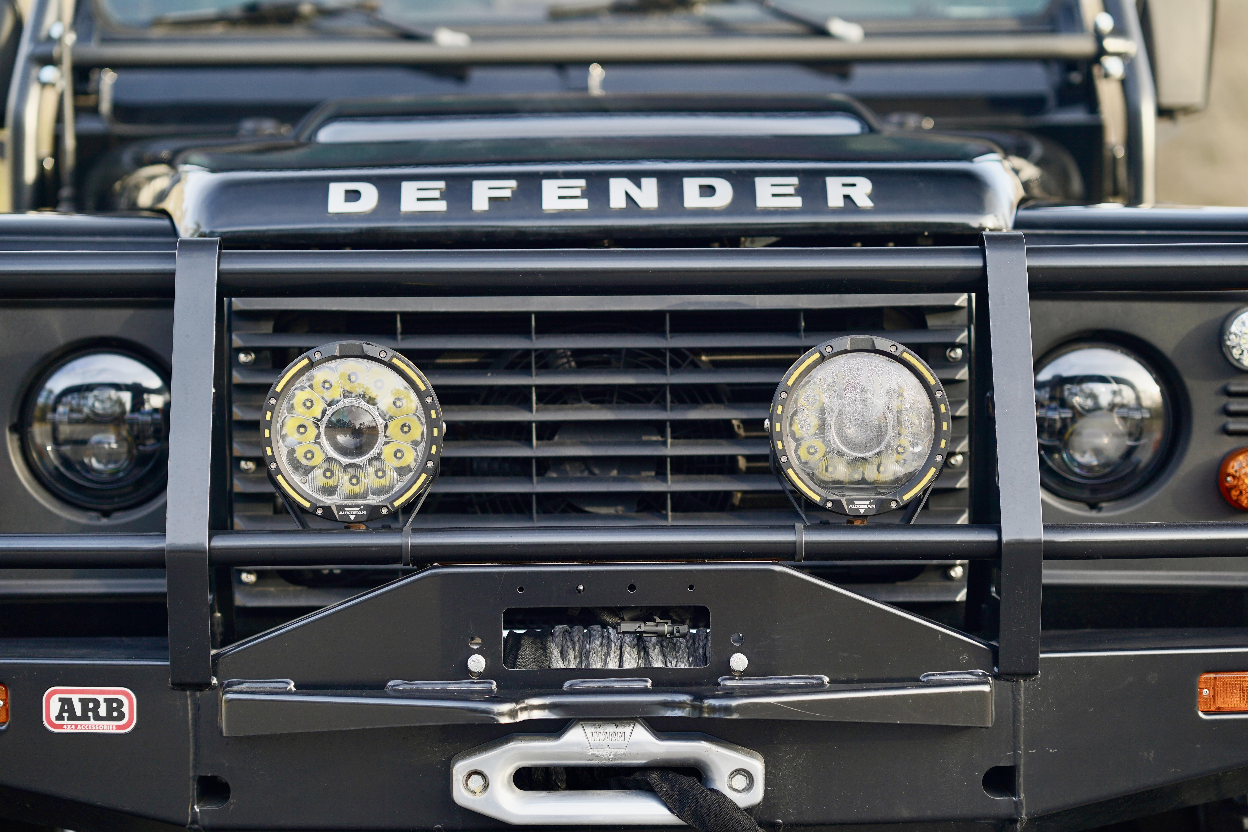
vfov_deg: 16.1
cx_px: 624
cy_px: 416
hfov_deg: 23.9
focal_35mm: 85
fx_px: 2947
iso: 160
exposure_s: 1/400
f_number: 2
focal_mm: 85
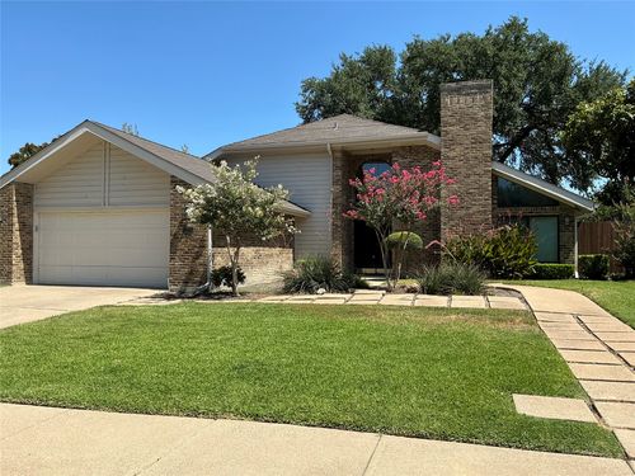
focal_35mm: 28
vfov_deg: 49.7
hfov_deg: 63.4
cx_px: 318
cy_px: 238
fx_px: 514
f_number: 1.8
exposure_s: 1/1675
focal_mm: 3
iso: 25
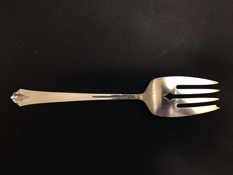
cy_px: 88
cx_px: 116
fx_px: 195
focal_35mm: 29
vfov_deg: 48.2
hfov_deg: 61.7
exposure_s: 1/15
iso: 250
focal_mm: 4.15
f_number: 2.2
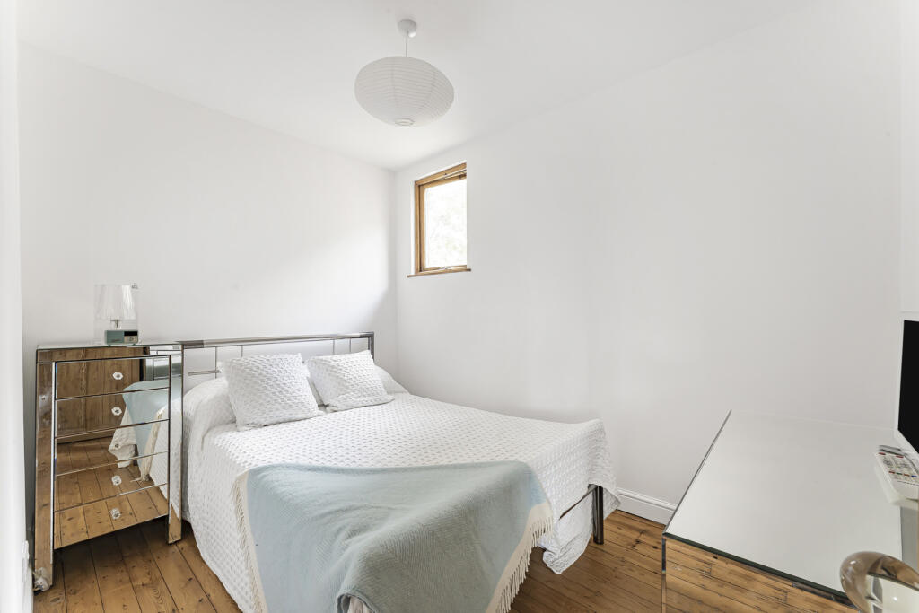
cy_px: 306
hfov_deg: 104.2
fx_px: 357
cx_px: 460
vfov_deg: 81.2
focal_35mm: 14
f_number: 14
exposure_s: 1/2
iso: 250
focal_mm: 14
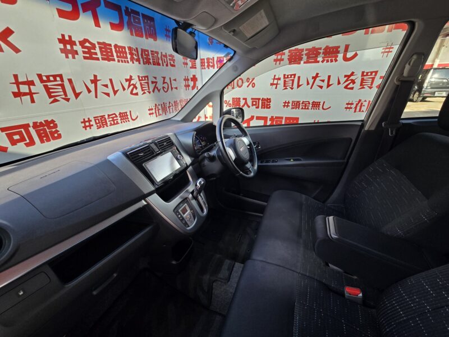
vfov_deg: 89.9
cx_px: 224
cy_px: 168
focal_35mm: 13
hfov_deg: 106.2
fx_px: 169
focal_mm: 2.2
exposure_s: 1/117
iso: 50
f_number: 2.2
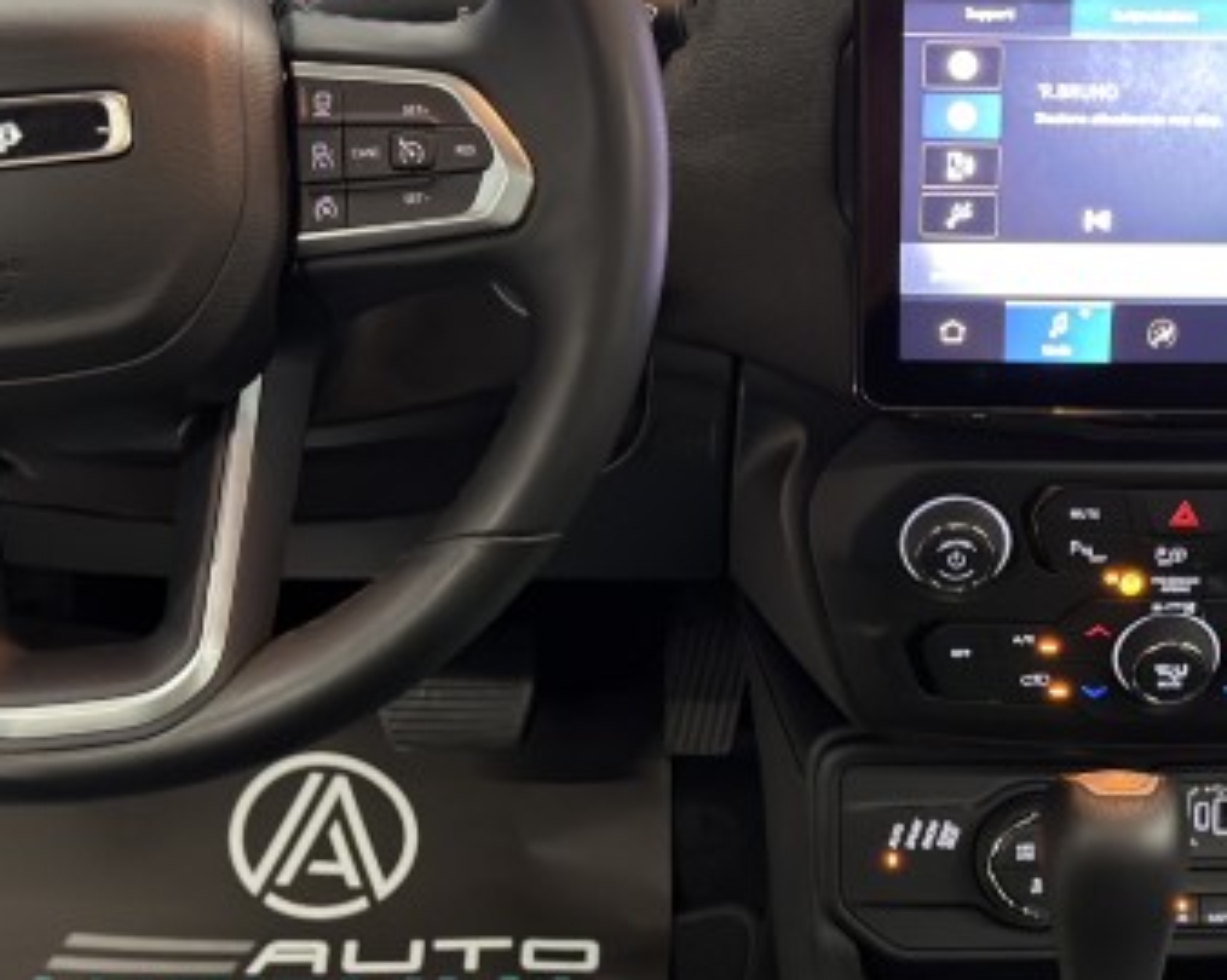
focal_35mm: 71
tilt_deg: -39.7
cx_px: 977
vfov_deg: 21.4
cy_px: 733
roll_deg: -2.7
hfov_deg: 26.3
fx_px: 2577
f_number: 1.78
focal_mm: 6.76
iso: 800
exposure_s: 1/25
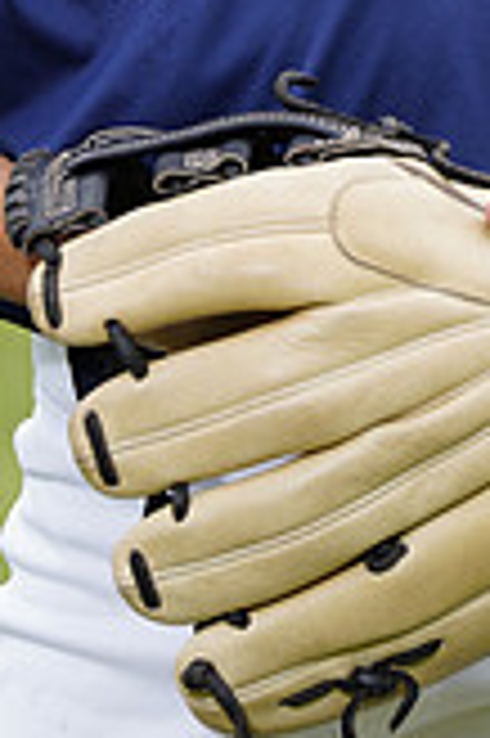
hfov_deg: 2.0
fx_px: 14075
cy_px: -328
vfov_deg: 3.0
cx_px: 254
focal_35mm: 688
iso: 100
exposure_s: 1/250
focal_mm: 194
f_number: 6.3
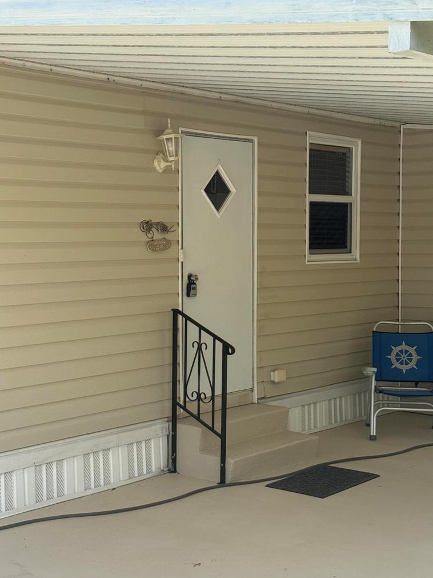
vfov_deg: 33.8
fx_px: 951
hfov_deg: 25.6
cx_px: 189
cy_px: 313
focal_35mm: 57
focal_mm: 6.76
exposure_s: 1/3704
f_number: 1.78
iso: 100
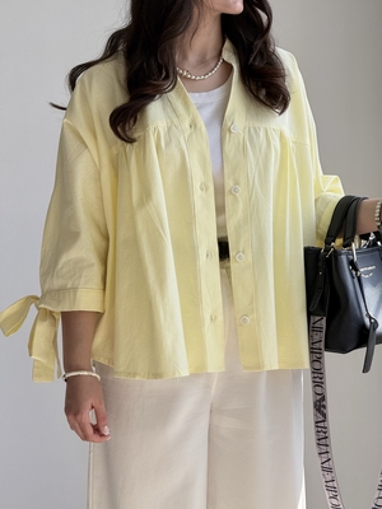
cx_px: 191
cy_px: 254
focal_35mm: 120
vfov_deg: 16.4
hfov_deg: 12.3
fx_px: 1766
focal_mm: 15.66
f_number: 2.8
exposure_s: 1/338
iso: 50
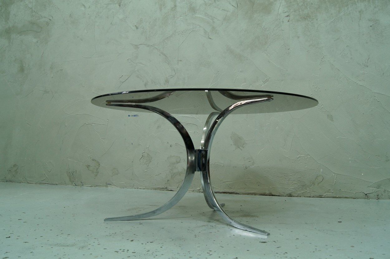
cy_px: 130
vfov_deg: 39.9
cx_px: 195
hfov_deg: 57.2
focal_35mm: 33
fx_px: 357
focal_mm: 22
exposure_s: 1/20
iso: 400
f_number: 6.3
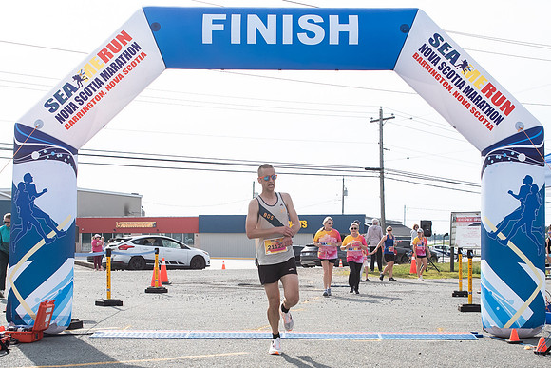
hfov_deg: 34.5
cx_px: 290
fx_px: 888
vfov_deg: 23.3
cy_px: 246
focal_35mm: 58
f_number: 4
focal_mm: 31
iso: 800
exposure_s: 1/3200
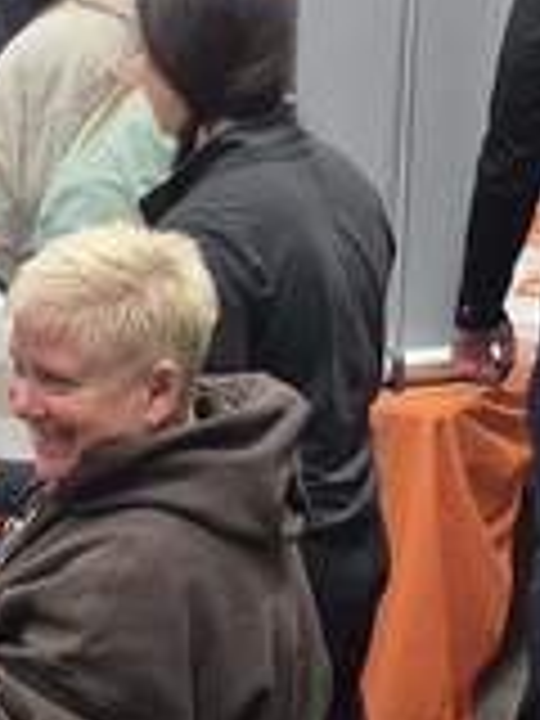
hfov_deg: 12.6
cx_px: -81
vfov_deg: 17.1
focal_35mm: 115
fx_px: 2392
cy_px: 450
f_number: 1.8
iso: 125
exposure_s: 1/120
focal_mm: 5.4
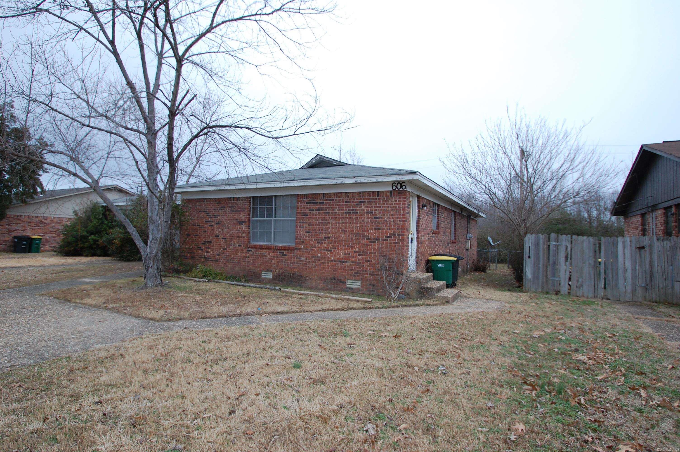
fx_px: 340
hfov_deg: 90.1
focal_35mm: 18
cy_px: 226
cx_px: 340
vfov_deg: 67.3
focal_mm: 12
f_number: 4.5
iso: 400
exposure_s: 1/80
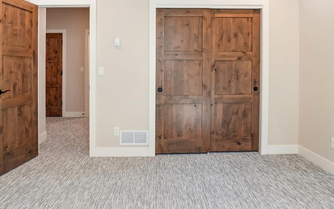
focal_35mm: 25
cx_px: 160
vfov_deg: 48.4
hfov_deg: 72.5
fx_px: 228
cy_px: 68
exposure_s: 1/25
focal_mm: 10
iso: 400
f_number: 8
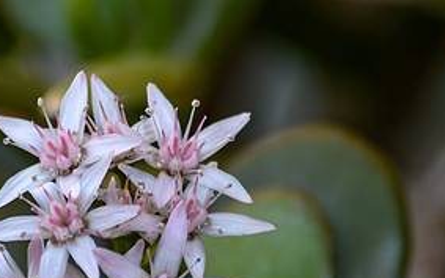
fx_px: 13076
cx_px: 128
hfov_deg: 1.9
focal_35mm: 1078
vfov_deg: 1.2
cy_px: 219
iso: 100
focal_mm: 300
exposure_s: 1/13
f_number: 5.6
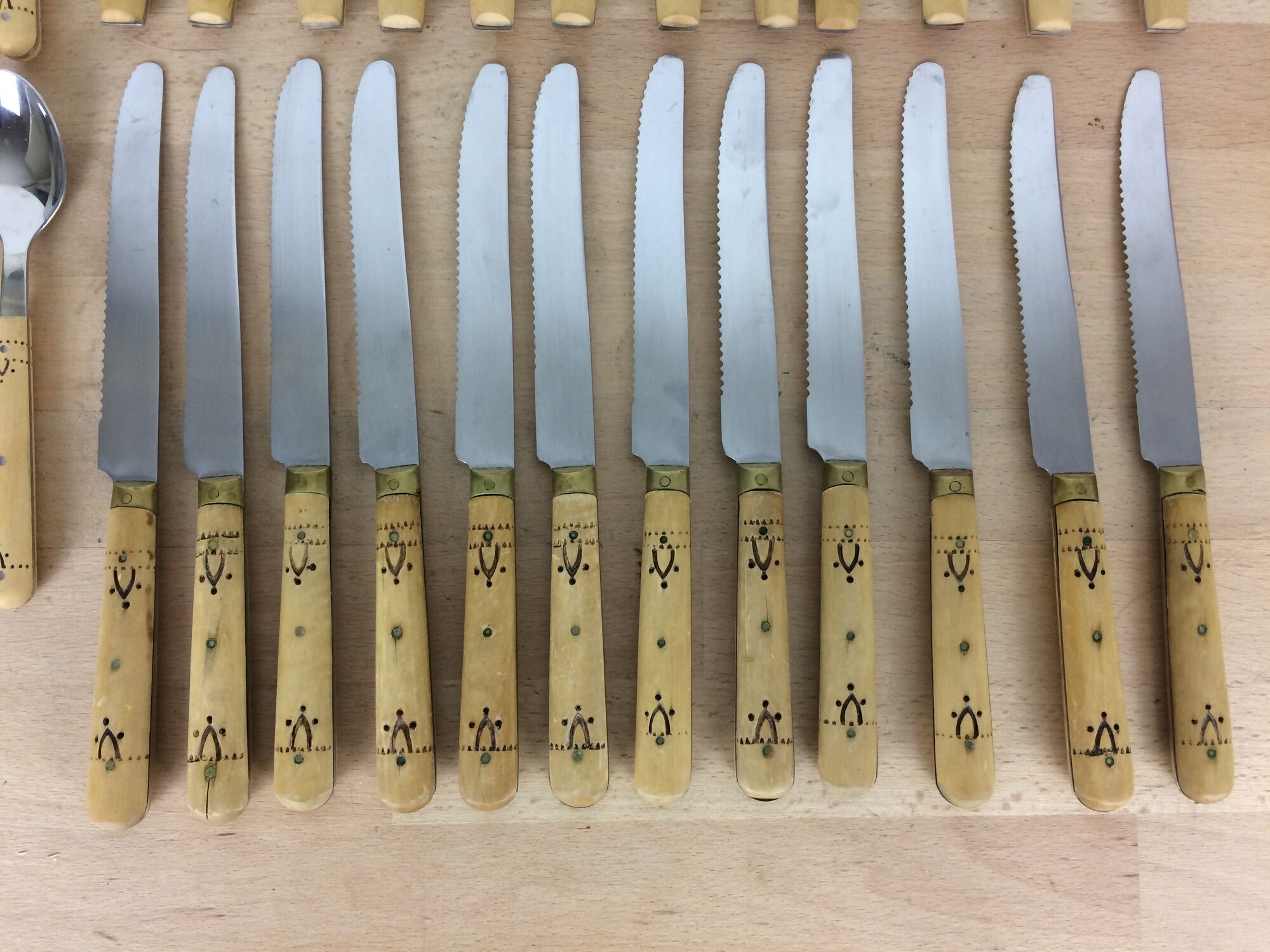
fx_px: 1064
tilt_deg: -84.0
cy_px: 476
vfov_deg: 48.2
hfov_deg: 61.7
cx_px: 635
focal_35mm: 29
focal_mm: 4.15
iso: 40
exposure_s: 1/33
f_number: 2.2
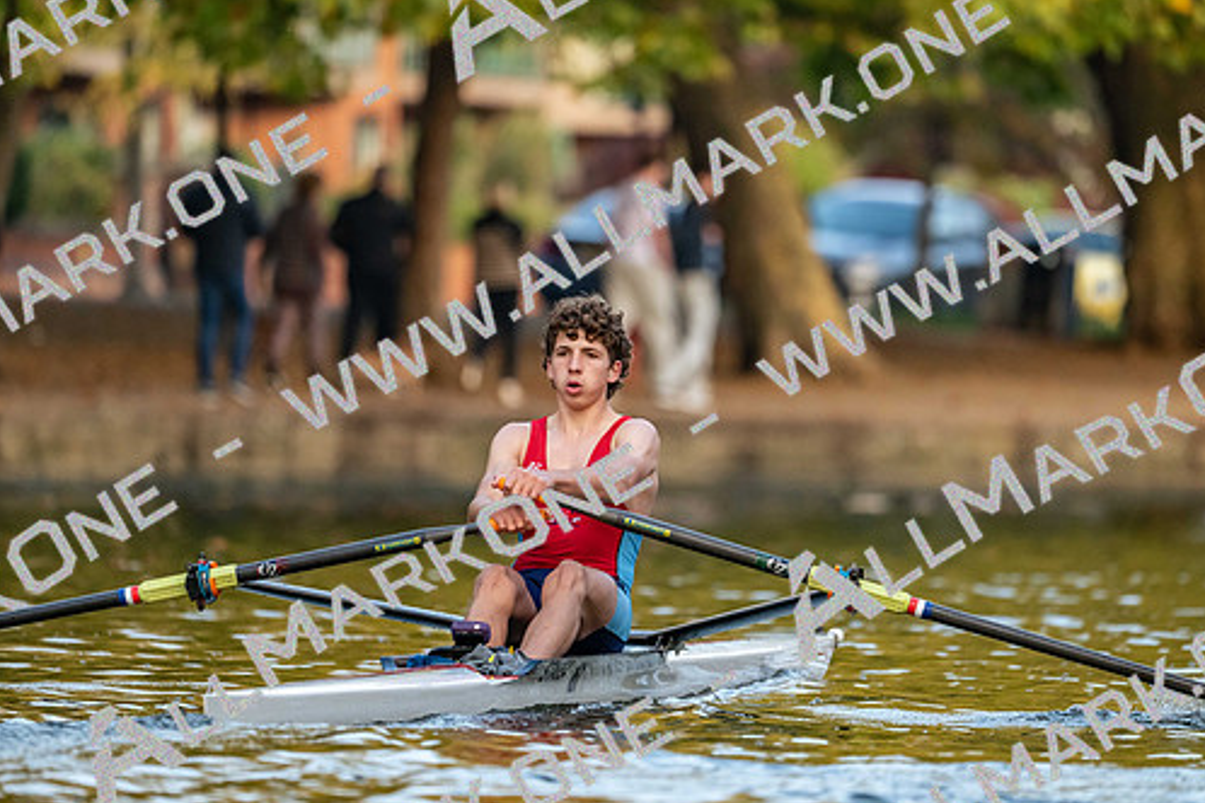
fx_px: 15597
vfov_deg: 3.0
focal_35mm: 466
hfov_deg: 4.4
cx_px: 581
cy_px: 437
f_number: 4.5
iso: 3200
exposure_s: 1/2500
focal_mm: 400
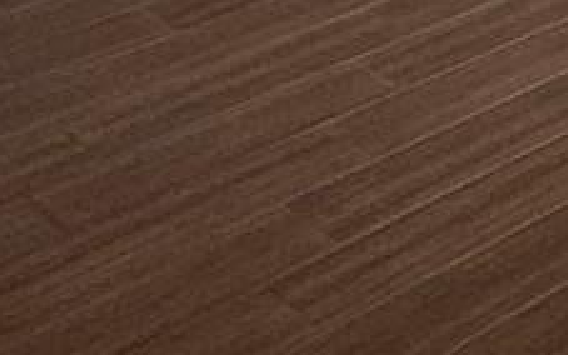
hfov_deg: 20.5
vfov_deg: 12.3
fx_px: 1502
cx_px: 611
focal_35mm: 97
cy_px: -285
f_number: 2.2
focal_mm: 2.2
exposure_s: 1/60
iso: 320
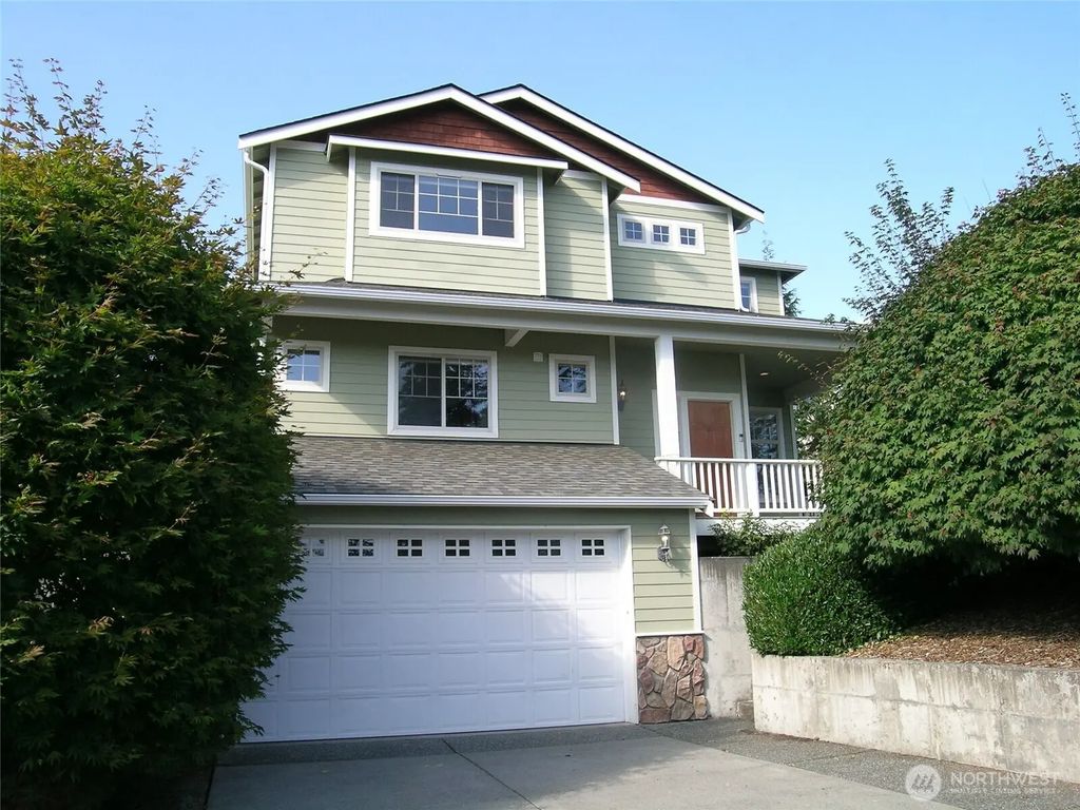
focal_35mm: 28
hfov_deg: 63.4
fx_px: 874
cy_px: 405
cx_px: 540
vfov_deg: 49.7
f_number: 5.6
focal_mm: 5.8
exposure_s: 1/172
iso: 71
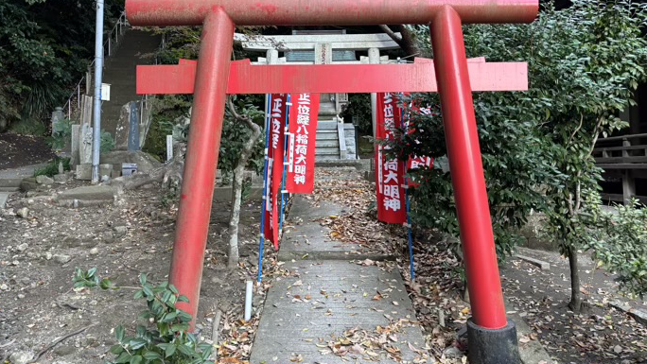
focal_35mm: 29
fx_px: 498
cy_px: 139
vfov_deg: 40.0
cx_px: 322
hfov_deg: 66.1
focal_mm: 5.96
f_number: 1.6
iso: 125
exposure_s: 1/117
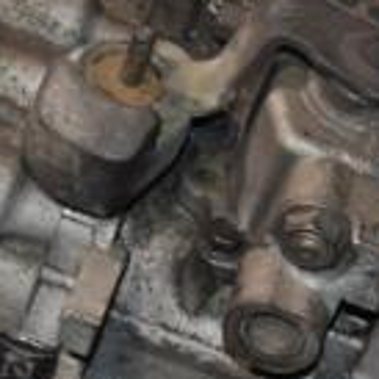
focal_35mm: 168
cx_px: 183
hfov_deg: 10.4
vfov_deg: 10.4
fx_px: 2081
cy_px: 177
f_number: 5
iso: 800
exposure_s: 1/60
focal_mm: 30
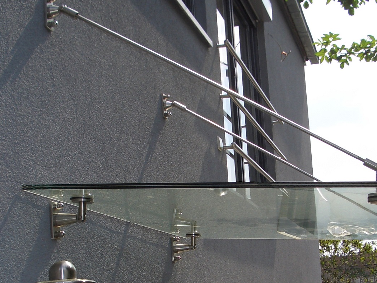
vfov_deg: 22.6
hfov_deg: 30.2
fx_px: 697
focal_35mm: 64
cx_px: 225
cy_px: 229
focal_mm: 5.8
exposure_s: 1/500
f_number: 4.3
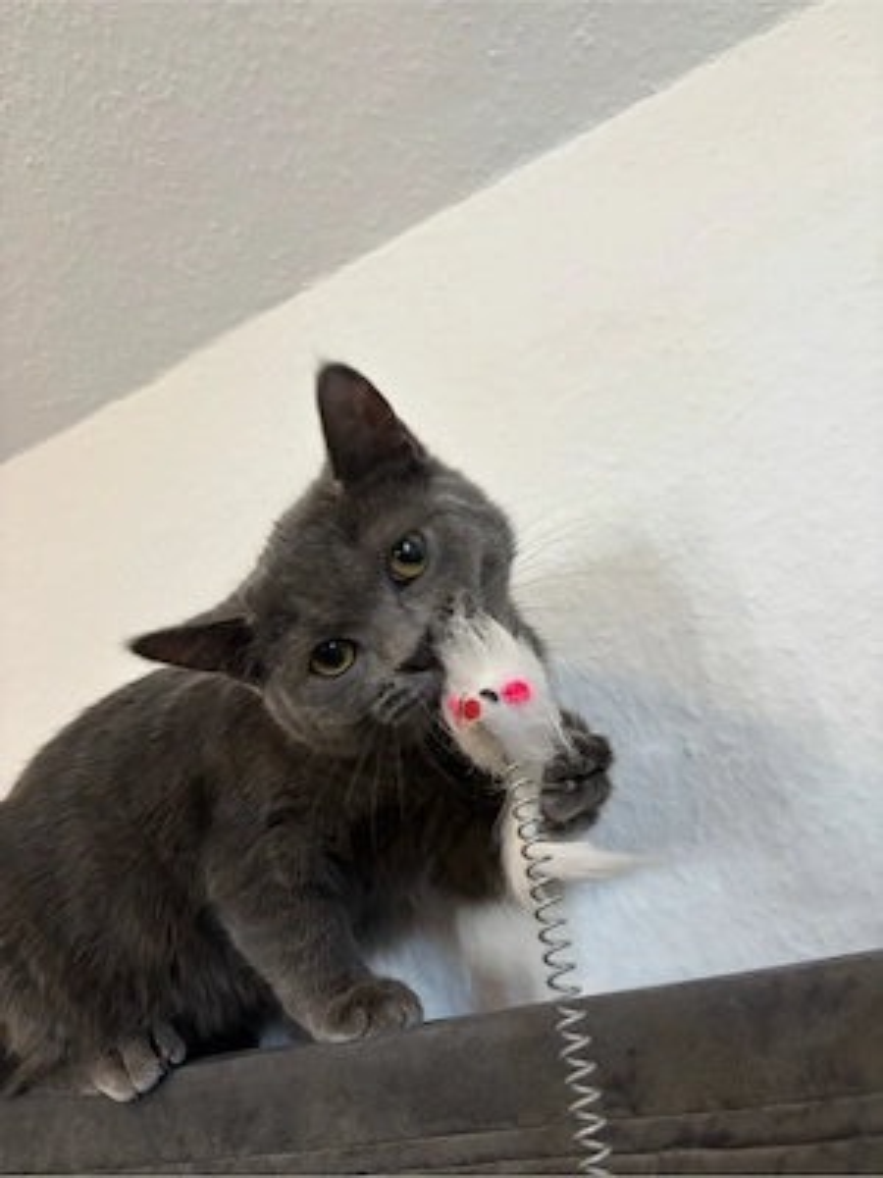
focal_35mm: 26
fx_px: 884
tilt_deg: +23.5
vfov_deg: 67.3
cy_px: 589
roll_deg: +8.4
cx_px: 442
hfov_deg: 53.1
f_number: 1.6
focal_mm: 5.96
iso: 320
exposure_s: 1/60
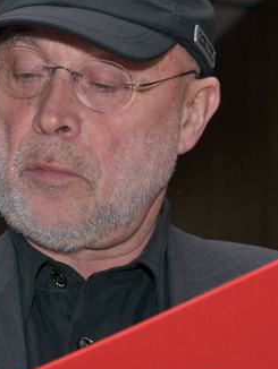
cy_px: 247
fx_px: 1560
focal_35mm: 146
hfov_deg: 10.2
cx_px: 68
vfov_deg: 13.5
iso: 250
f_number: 5.6
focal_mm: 55
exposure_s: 1/80
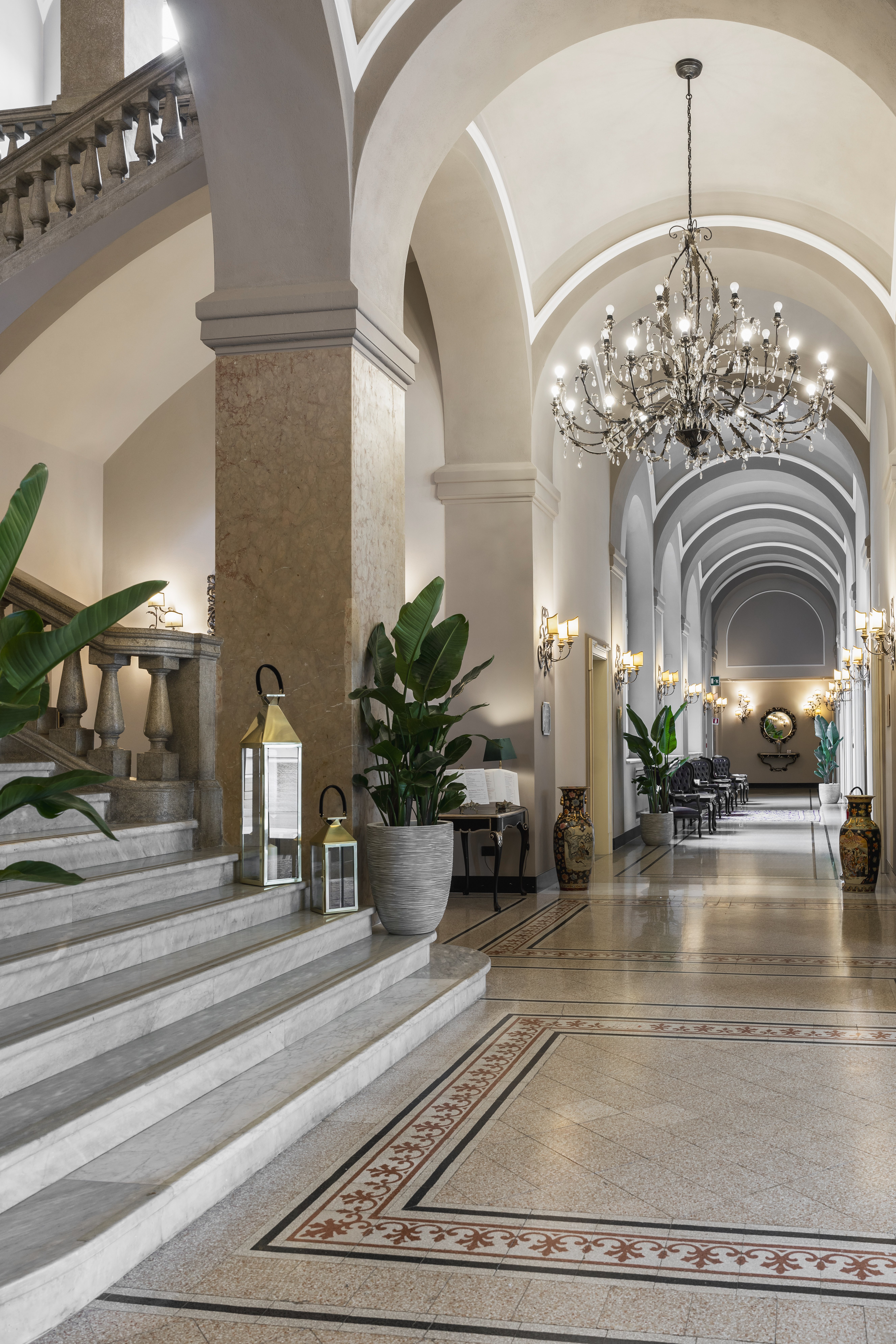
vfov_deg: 63.3
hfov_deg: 44.7
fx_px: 1090
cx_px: 448
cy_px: 672
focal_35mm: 29
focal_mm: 29.2
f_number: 7.1
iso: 200
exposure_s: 1/4
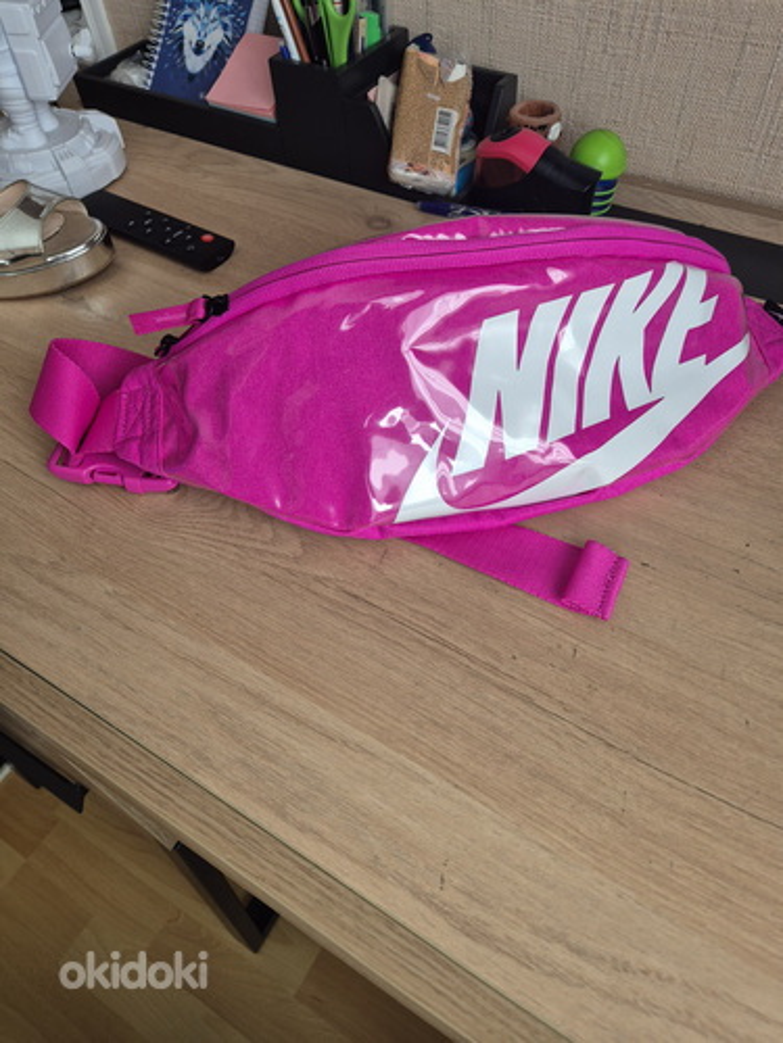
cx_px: 392
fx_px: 694
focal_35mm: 23
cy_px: 522
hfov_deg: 58.9
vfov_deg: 73.9
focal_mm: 5.4
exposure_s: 1/100
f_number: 1.8
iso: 250
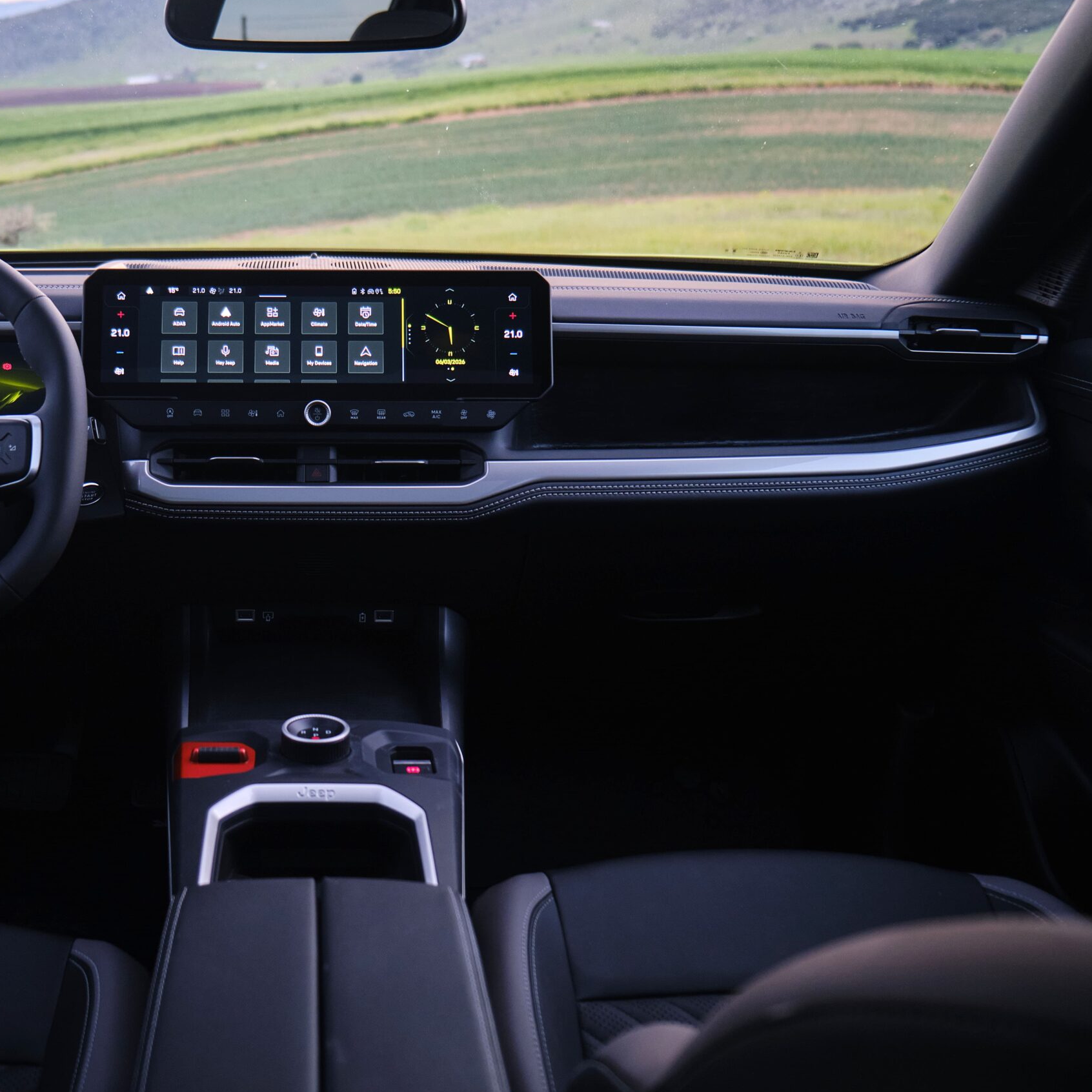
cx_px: 305
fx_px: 1285
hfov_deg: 44.8
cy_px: 546
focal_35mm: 36
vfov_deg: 46.0
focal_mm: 18.8
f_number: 2.8
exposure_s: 1/60
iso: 500
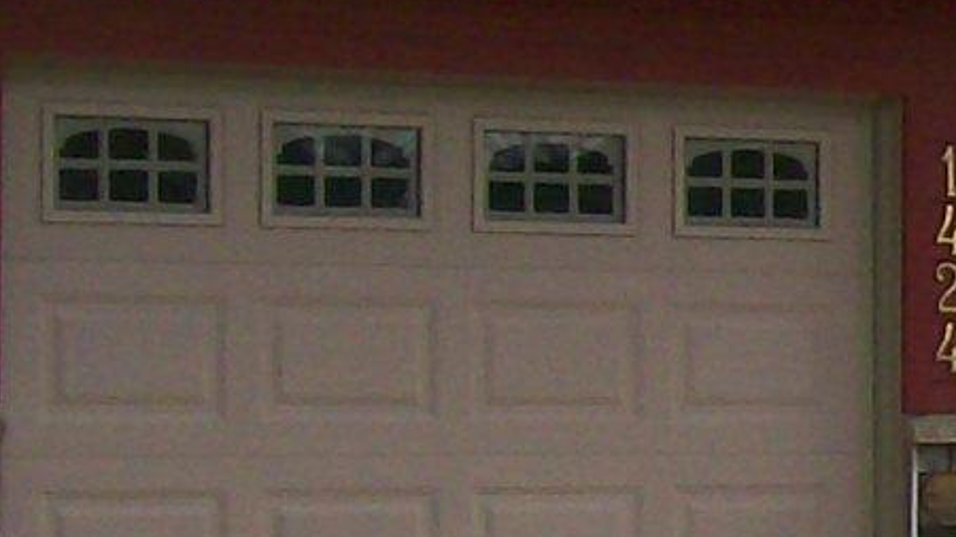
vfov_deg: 6.0
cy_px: 514
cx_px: 2105
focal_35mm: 201
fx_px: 5095
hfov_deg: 9.7
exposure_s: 1/510
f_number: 4.8
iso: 80
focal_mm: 6
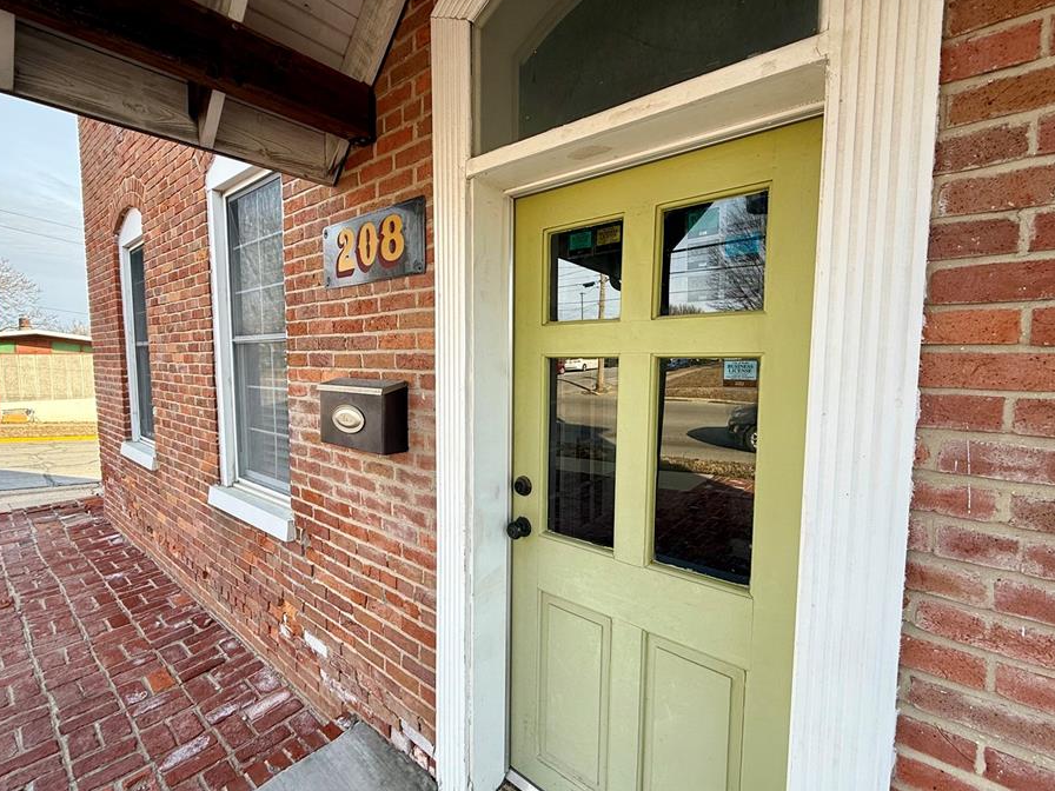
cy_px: 396
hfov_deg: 94.5
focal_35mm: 16
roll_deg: -0.2
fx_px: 488
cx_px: 518
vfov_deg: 78.1
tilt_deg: -3.9
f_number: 2.2
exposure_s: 1/303
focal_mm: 2.22
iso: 50
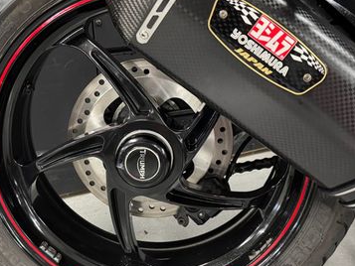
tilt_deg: -27.7
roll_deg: +2.3
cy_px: 135
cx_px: 144
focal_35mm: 43
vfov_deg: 33.6
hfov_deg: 43.6
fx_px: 441
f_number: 1.78
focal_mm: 6.76
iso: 640
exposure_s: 1/50
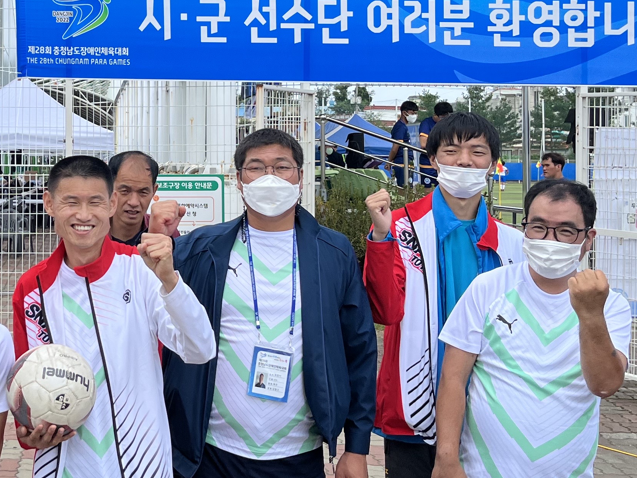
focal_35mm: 63
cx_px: 81
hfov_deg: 29.6
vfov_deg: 23.0
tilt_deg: +2.5
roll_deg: -0.1
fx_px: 1159
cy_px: 117
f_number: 1.6
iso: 50
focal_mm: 5.1
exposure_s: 1/2513
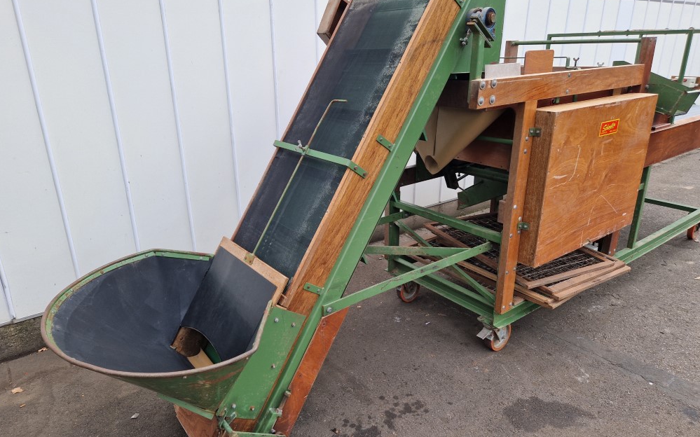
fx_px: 477
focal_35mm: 25
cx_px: 342
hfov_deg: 72.5
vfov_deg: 49.3
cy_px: 216
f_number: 1.8
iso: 50
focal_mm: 5.4
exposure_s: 1/506
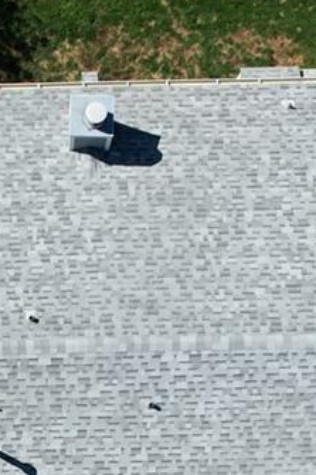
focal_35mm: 105
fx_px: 1384
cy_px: 377
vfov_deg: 19.3
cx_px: -30
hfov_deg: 12.8
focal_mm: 8.38
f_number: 2.8
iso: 100
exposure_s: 1/2500
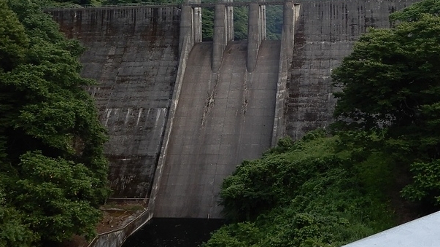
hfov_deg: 39.4
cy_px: 26
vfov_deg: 22.5
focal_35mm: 52
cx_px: 290
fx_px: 607
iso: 80
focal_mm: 4.3
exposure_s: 1/125
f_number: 3.4
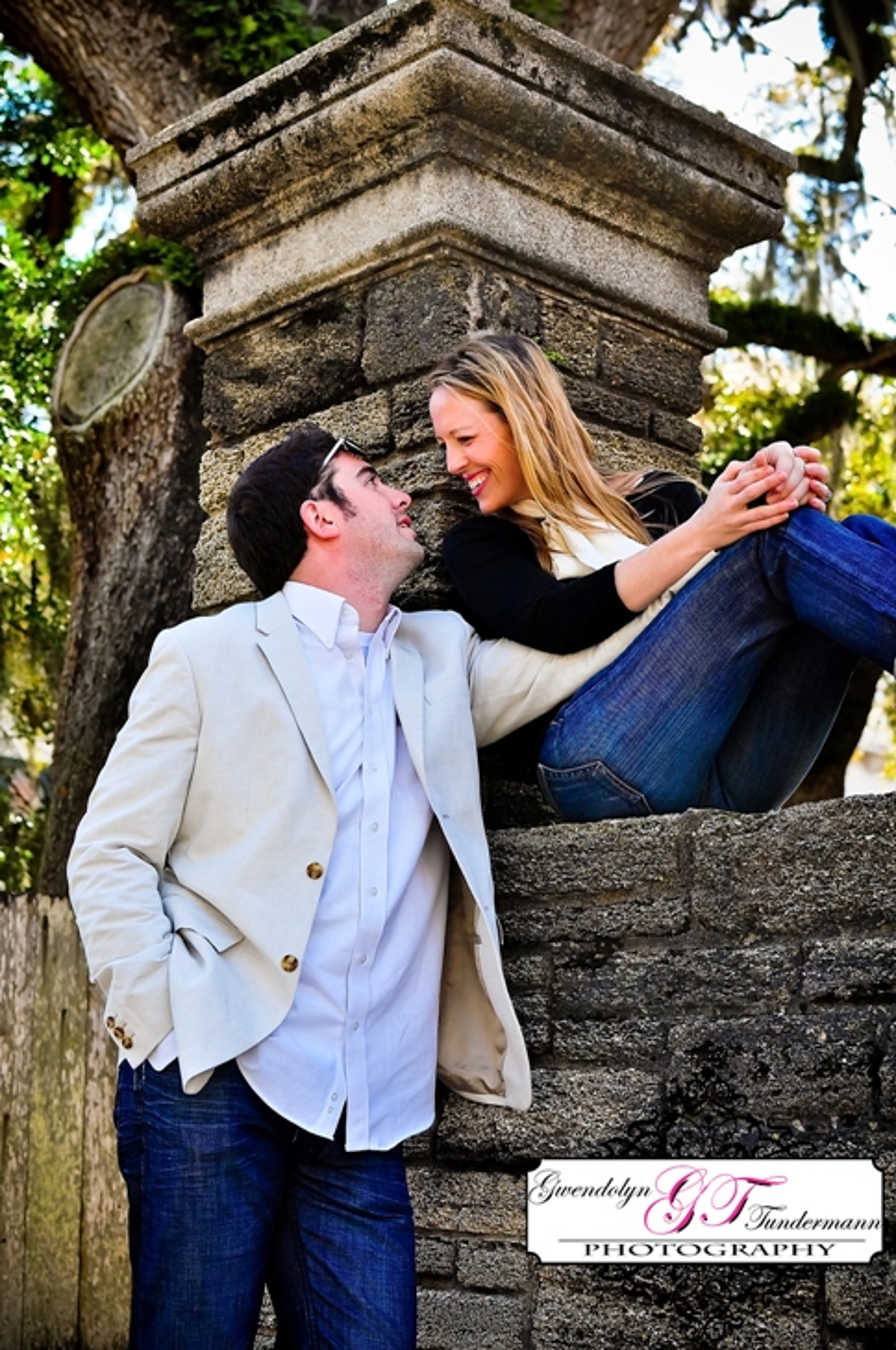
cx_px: 448
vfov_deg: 37.9
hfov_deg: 25.7
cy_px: 675
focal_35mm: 52
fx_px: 1965
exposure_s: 1/320
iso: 200
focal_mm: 35
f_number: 4
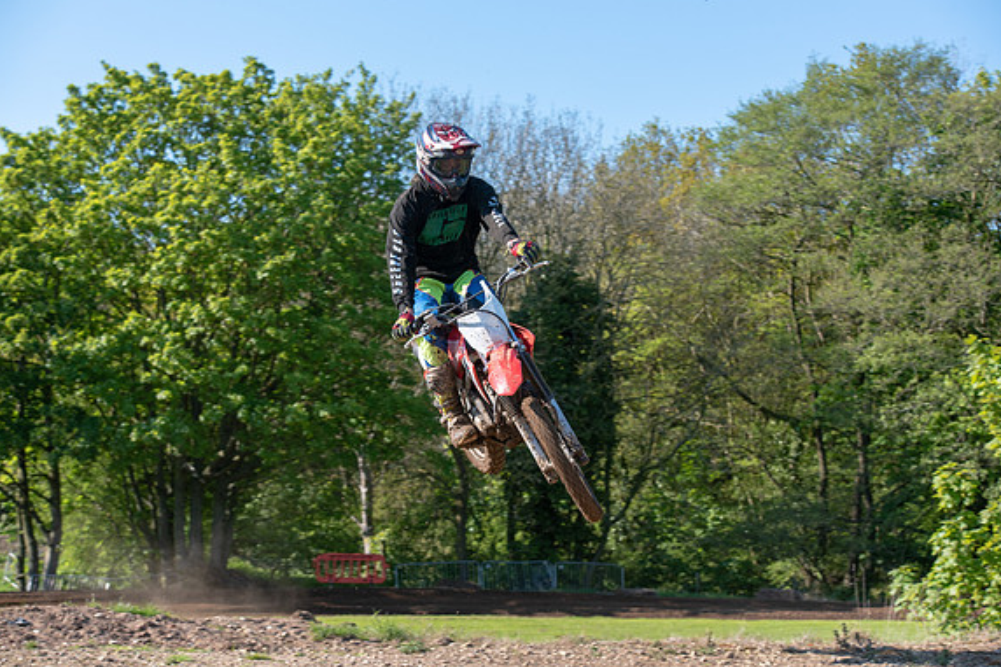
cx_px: 499
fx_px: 1974
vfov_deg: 19.2
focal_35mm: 71
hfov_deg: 28.5
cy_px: 332
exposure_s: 1/400
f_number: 6.3
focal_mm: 70
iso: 200
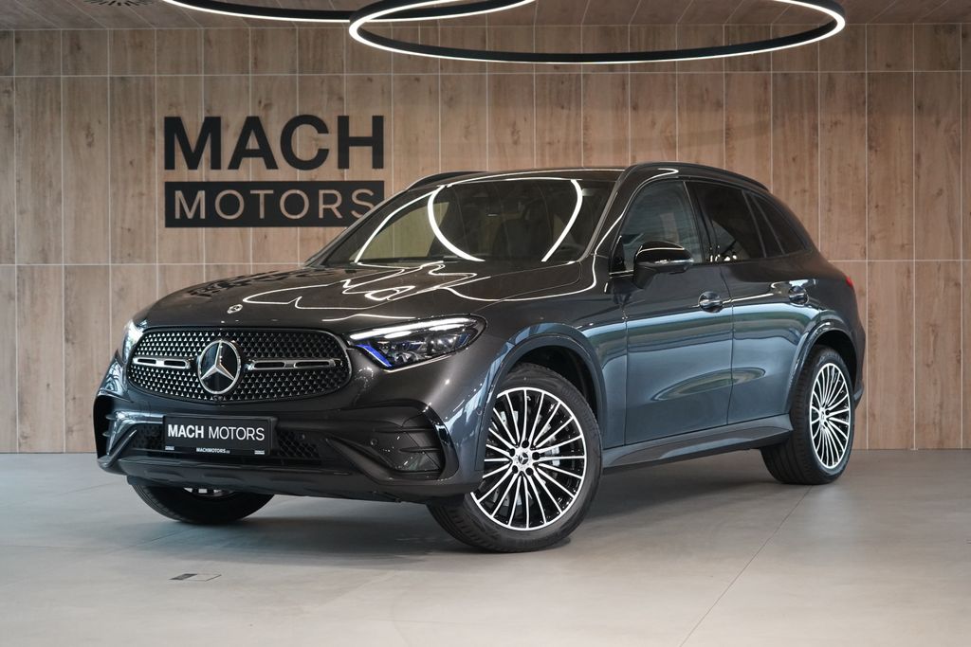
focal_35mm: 63
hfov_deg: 31.9
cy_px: 324
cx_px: 486
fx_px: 1699
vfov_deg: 21.6
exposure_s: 1/160
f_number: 5.6
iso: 6400
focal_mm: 63
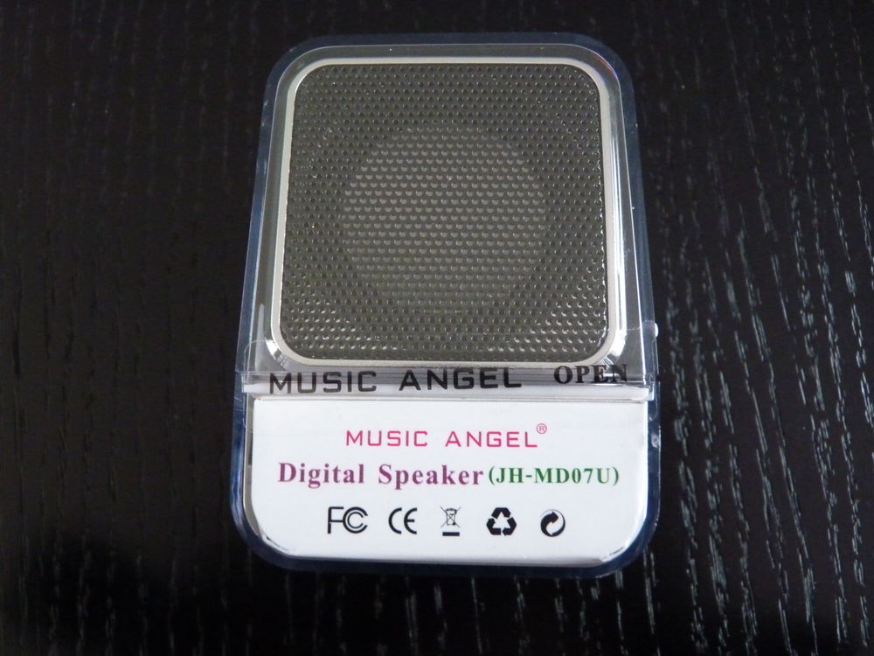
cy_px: 328
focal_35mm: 31
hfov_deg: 58.4
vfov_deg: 45.4
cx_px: 437
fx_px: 783
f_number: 3
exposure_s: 1/20
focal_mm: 5.4
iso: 800
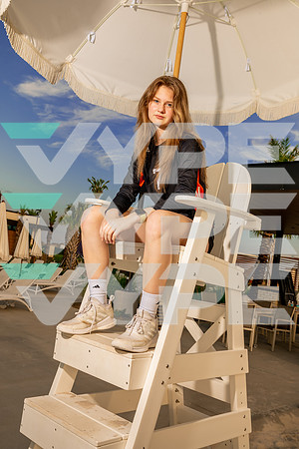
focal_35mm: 36
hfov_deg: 36.9
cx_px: 150
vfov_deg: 53.1
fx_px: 448
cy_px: 224
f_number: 8
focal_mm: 36
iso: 100
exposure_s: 1/200
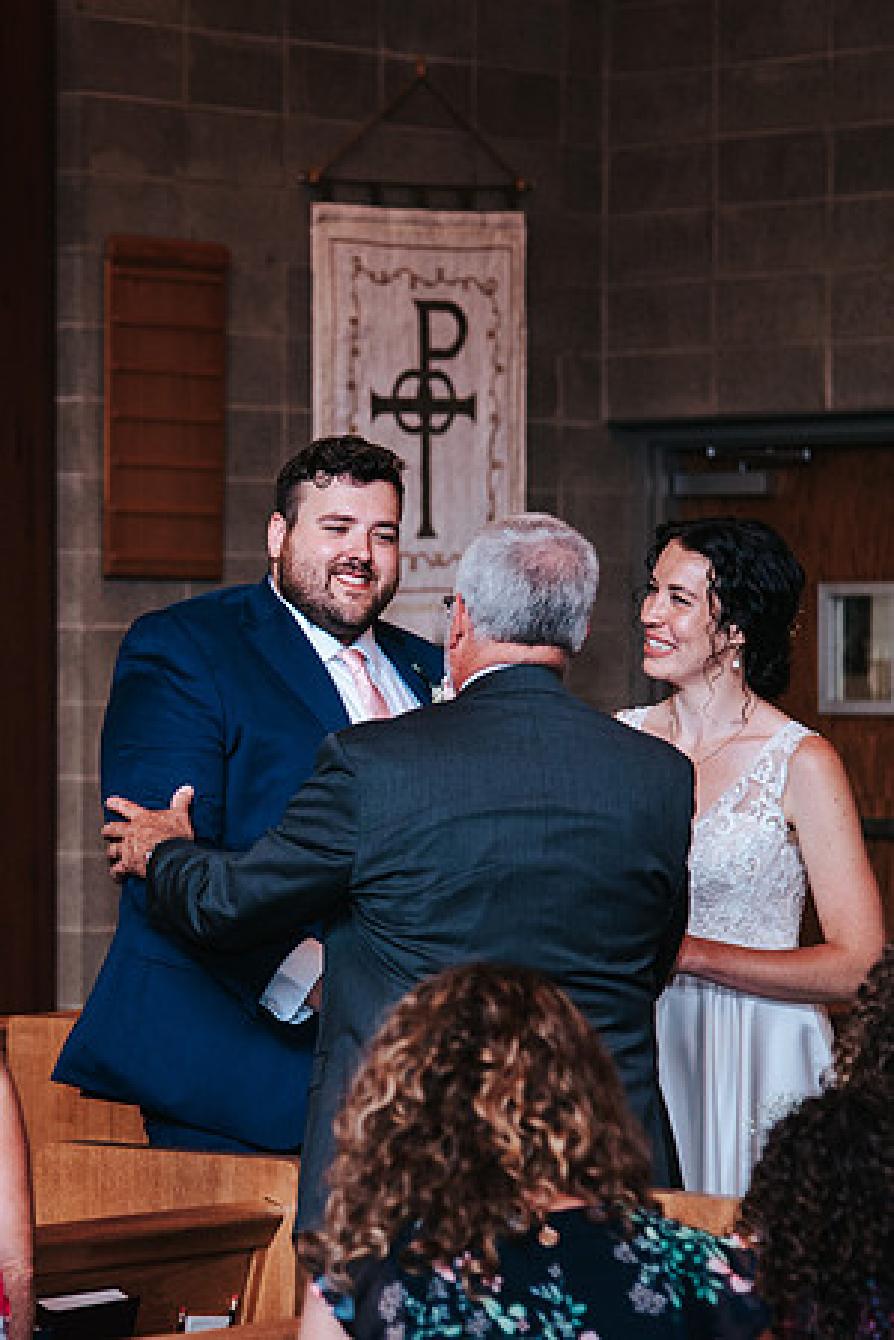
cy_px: 616
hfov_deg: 9.8
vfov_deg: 14.7
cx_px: 199
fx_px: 5187
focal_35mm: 139
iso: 1000
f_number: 4
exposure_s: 1/200
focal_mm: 86
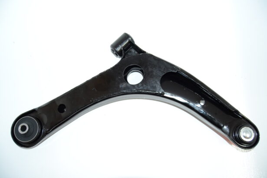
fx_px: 200
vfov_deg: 47.9
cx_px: 134
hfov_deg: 67.4
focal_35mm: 27
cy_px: 89
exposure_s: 1/60
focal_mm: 18
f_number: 5
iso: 800
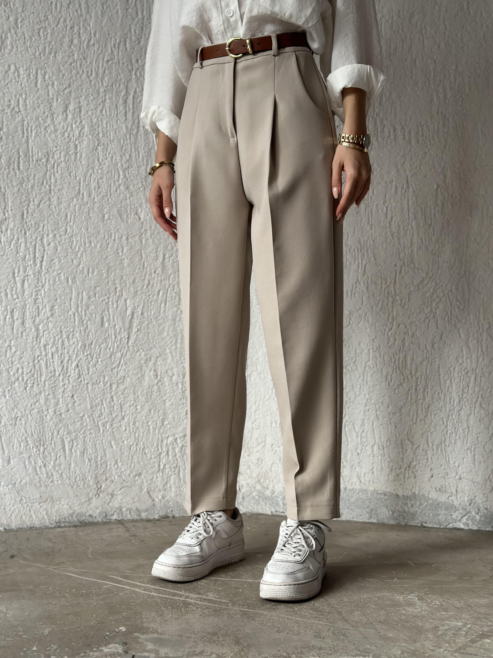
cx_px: 246
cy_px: 329
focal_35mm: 48
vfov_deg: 39.7
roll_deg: -0.4
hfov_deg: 30.3
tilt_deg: -0.2
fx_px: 911
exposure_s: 1/170
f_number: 1.78
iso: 100
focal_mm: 6.86
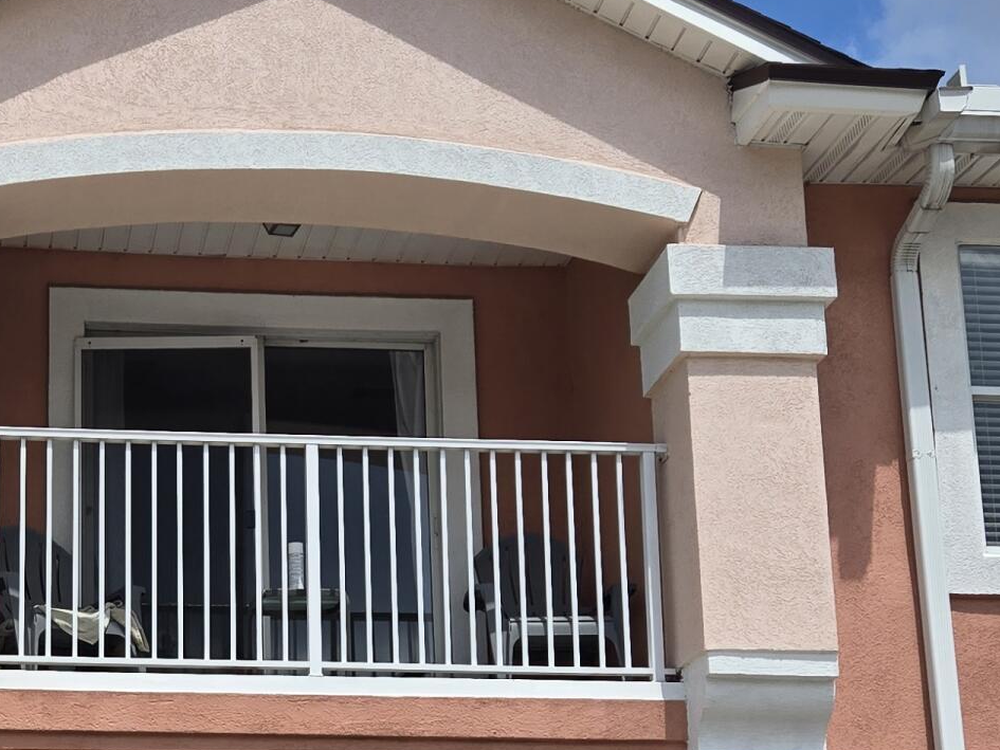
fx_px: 2109
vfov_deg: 19.7
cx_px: 104
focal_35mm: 73
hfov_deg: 25.8
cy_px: 717
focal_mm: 5.4
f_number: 1.8
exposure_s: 1/2586
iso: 25
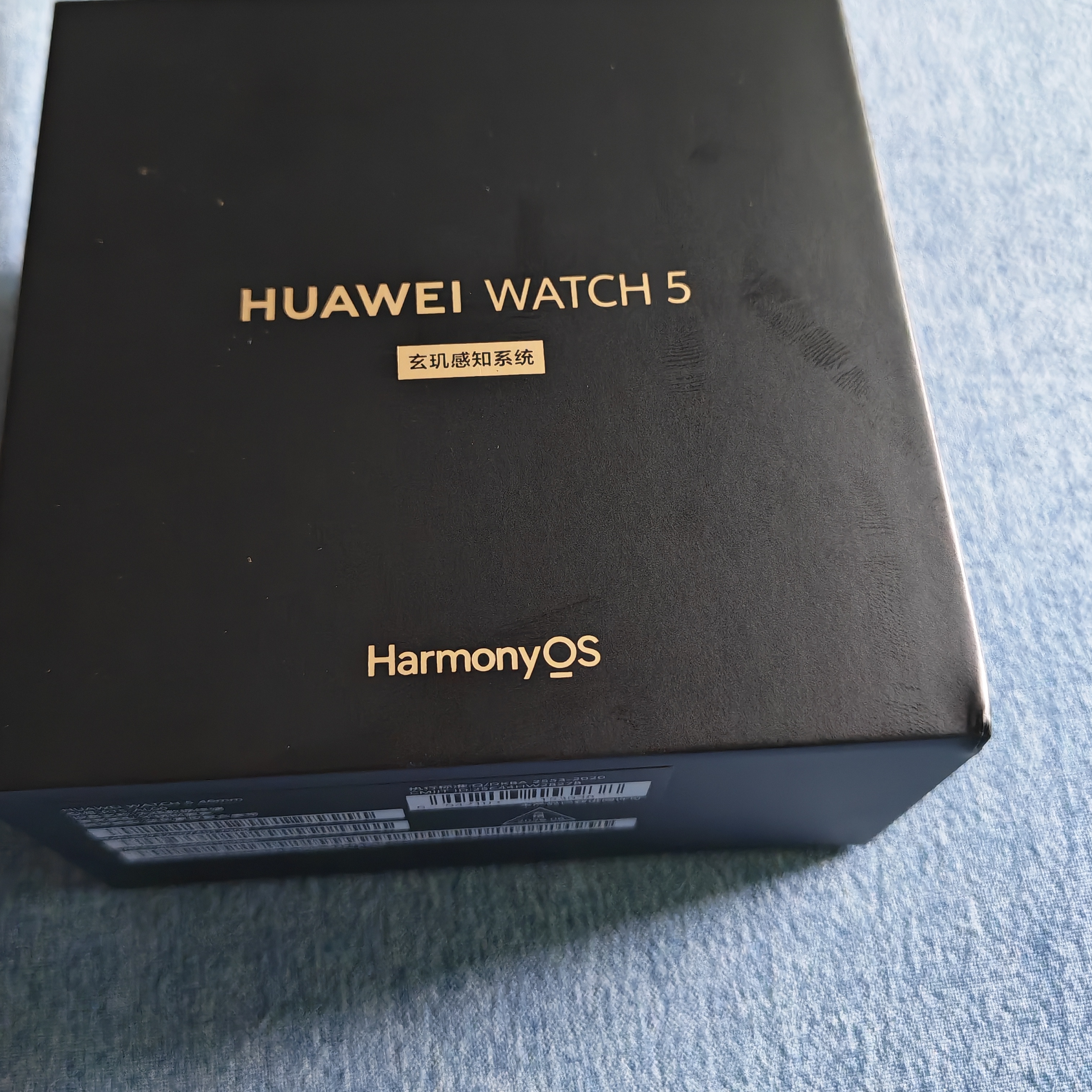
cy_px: 489
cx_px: 543
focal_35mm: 36
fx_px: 1285
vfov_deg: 46.0
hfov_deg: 46.0
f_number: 1.9
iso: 5000
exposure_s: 1/110
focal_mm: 6.12
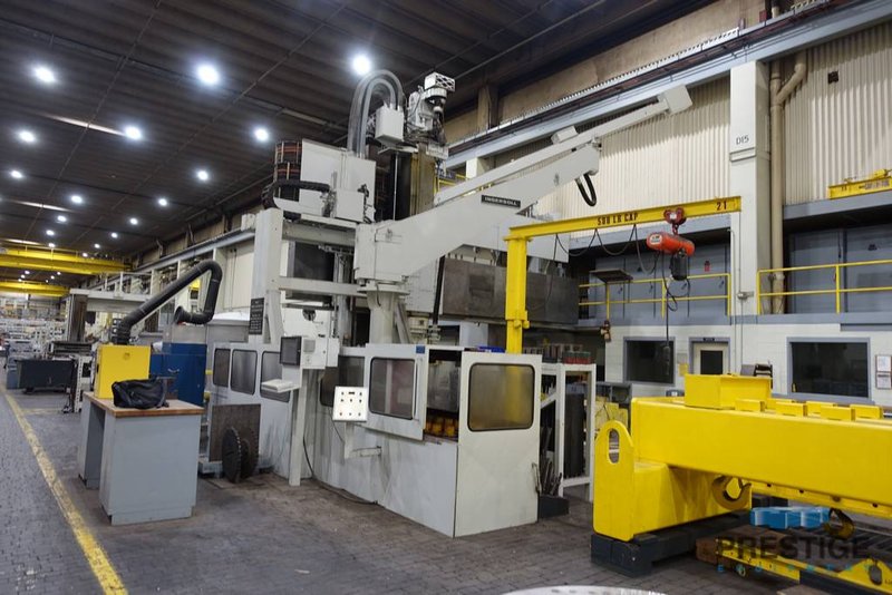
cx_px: 446
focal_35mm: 24
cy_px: 298
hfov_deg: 73.7
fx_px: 595
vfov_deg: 53.2
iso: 200
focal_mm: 8.8
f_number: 1.8
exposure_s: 1/30
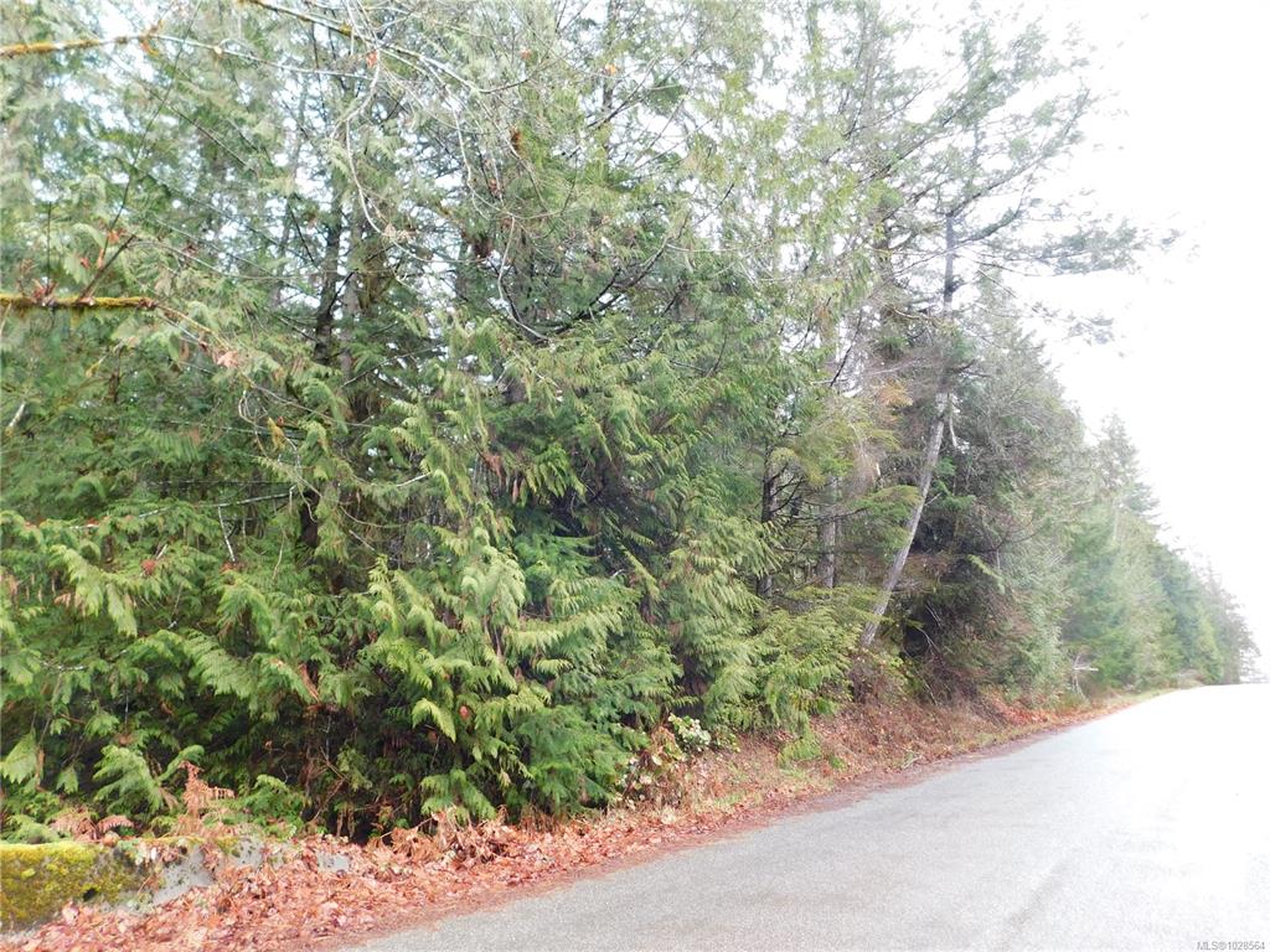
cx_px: 635
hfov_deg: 73.9
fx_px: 844
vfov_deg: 58.9
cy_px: 476
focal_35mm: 23
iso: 125
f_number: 3
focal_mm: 4
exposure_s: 1/60
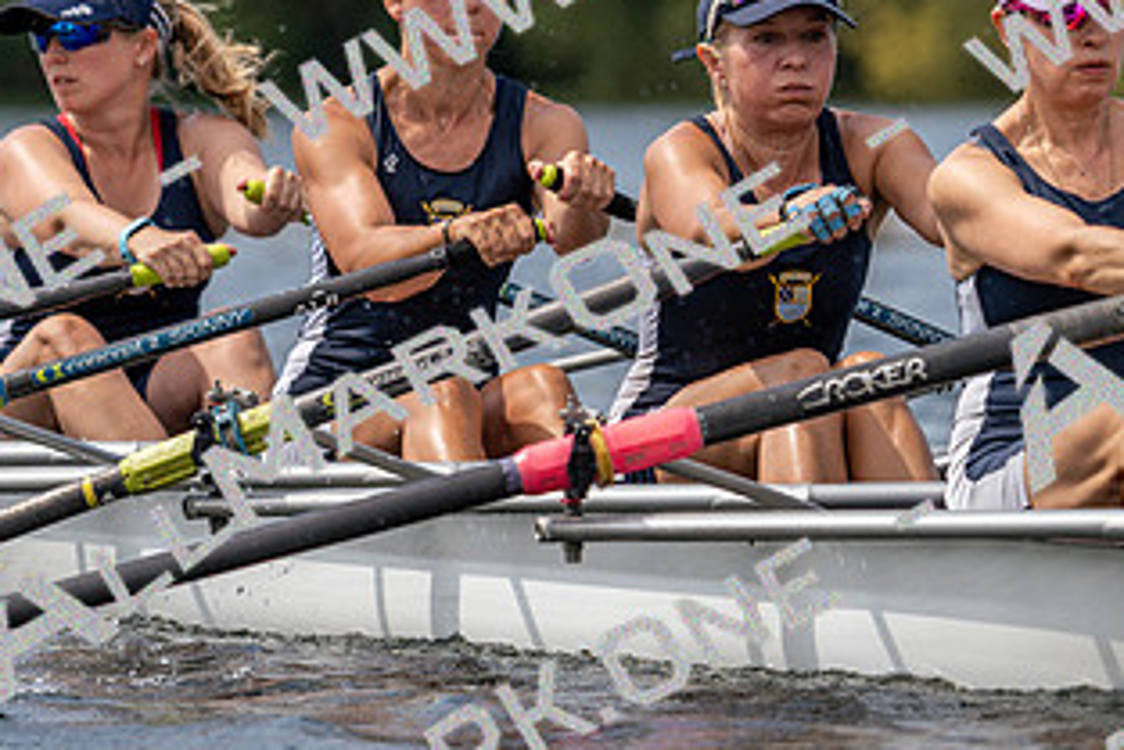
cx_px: 704
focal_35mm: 594
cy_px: 153
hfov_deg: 3.5
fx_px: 18554
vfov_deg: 2.3
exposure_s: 1/1600
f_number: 6.3
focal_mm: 321
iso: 250
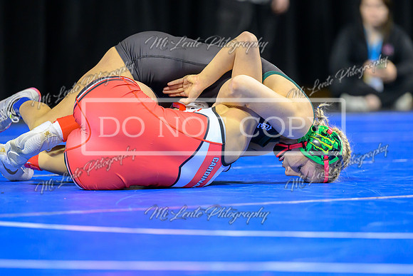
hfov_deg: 8.6
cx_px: 245
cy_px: 173
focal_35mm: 240
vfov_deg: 5.7
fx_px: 2751
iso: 3200
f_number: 2.8
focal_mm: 185
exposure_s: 1/800
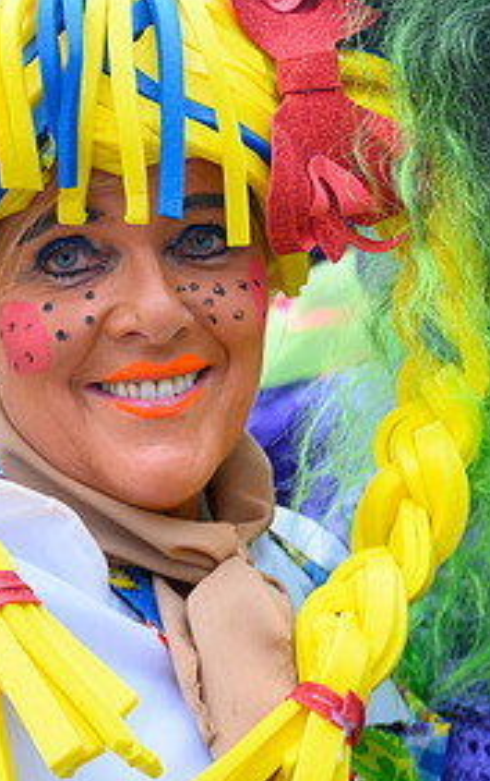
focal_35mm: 142
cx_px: 669
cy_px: 267
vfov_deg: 14.7
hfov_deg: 9.1
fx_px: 3025
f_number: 5
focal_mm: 40
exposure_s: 1/320
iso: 400
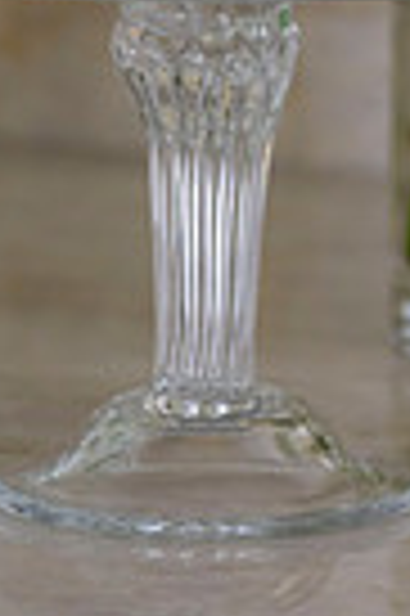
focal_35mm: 394
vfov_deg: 5.2
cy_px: -351
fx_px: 6747
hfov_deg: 3.5
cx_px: 194
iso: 800
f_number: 5.6
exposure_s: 1/100
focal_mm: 120
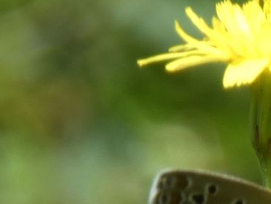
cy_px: 220
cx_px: 300
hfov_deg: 1.9
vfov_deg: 1.4
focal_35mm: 1038
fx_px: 8129
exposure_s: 1/100
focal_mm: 81.4
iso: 80
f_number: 5.6
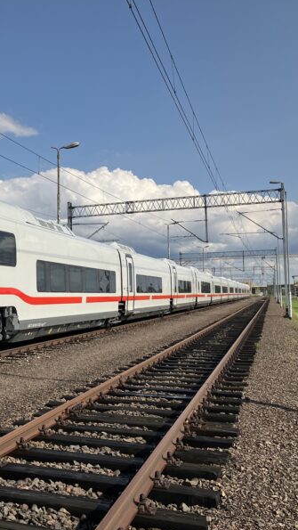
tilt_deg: +2.5
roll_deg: +0.3
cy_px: 265
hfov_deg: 27.1
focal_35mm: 41
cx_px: -14
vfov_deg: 49.4
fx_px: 576
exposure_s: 1/3745
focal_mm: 3.99
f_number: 1.8
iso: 32
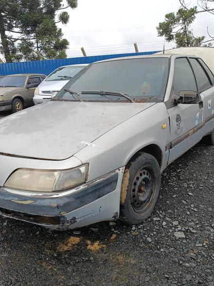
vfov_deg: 59.8
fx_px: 247
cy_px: 160
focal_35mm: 30
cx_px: 103
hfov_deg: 46.8
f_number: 1.8
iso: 100
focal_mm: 4.81
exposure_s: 1/705
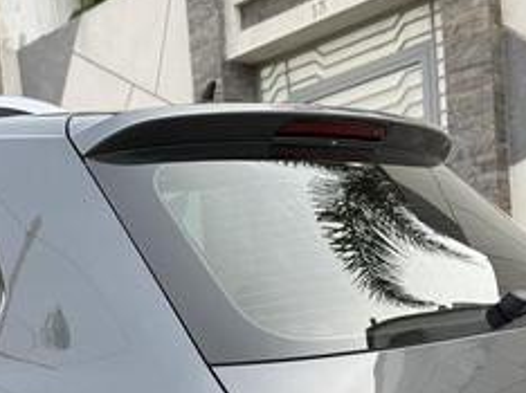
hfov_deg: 28.1
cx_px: 76
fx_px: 1017
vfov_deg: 20.2
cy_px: 500
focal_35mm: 67
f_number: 1.78
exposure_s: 1/643
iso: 80
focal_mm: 6.76
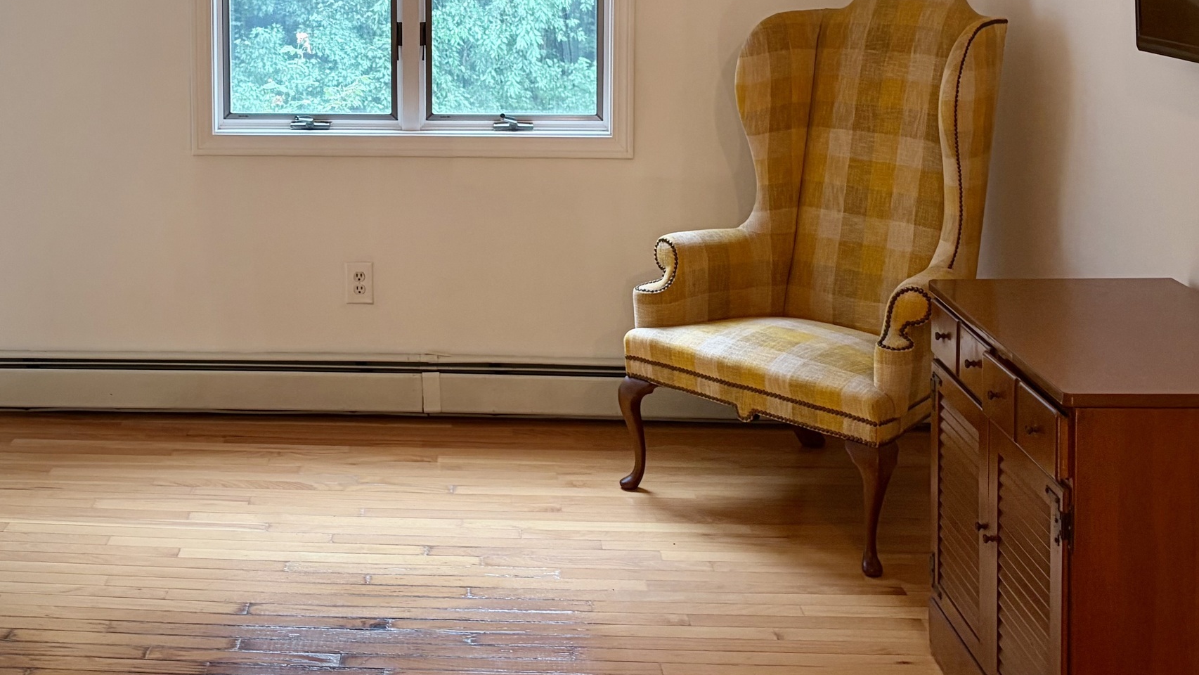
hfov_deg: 40.0
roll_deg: +0.1
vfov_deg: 22.8
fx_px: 1622
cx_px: 382
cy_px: 49
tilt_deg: -5.1
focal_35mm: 51
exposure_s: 1/60
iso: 200
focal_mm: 5.96
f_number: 1.6
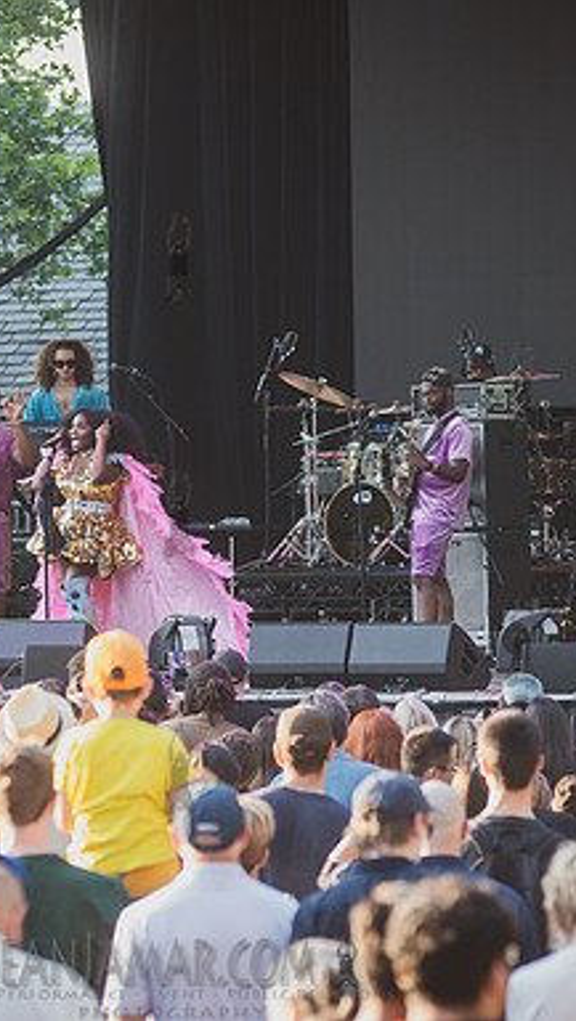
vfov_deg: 10.1
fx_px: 5802
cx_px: 178
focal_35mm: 214
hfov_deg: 5.7
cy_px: 510
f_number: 3.5
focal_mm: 135
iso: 800
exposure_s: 1/400
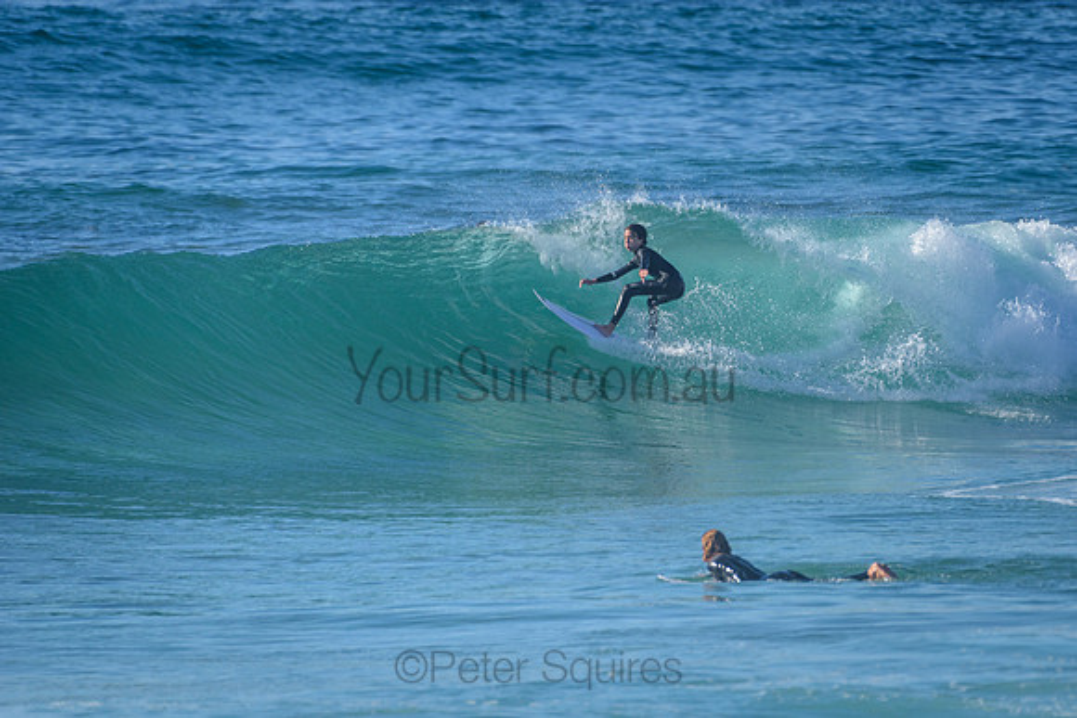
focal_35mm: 613
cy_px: 291
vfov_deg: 2.2
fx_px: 18337
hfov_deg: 3.4
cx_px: 660
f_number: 5.6
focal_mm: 500
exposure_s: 1/2000
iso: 220
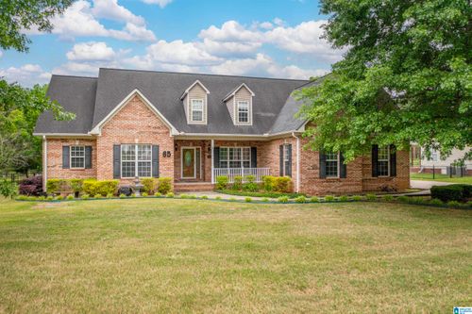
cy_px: 157
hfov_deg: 65.5
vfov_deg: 46.4
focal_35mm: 28
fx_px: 367
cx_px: 236
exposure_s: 1/50
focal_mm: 10.26
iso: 100
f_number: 2.8
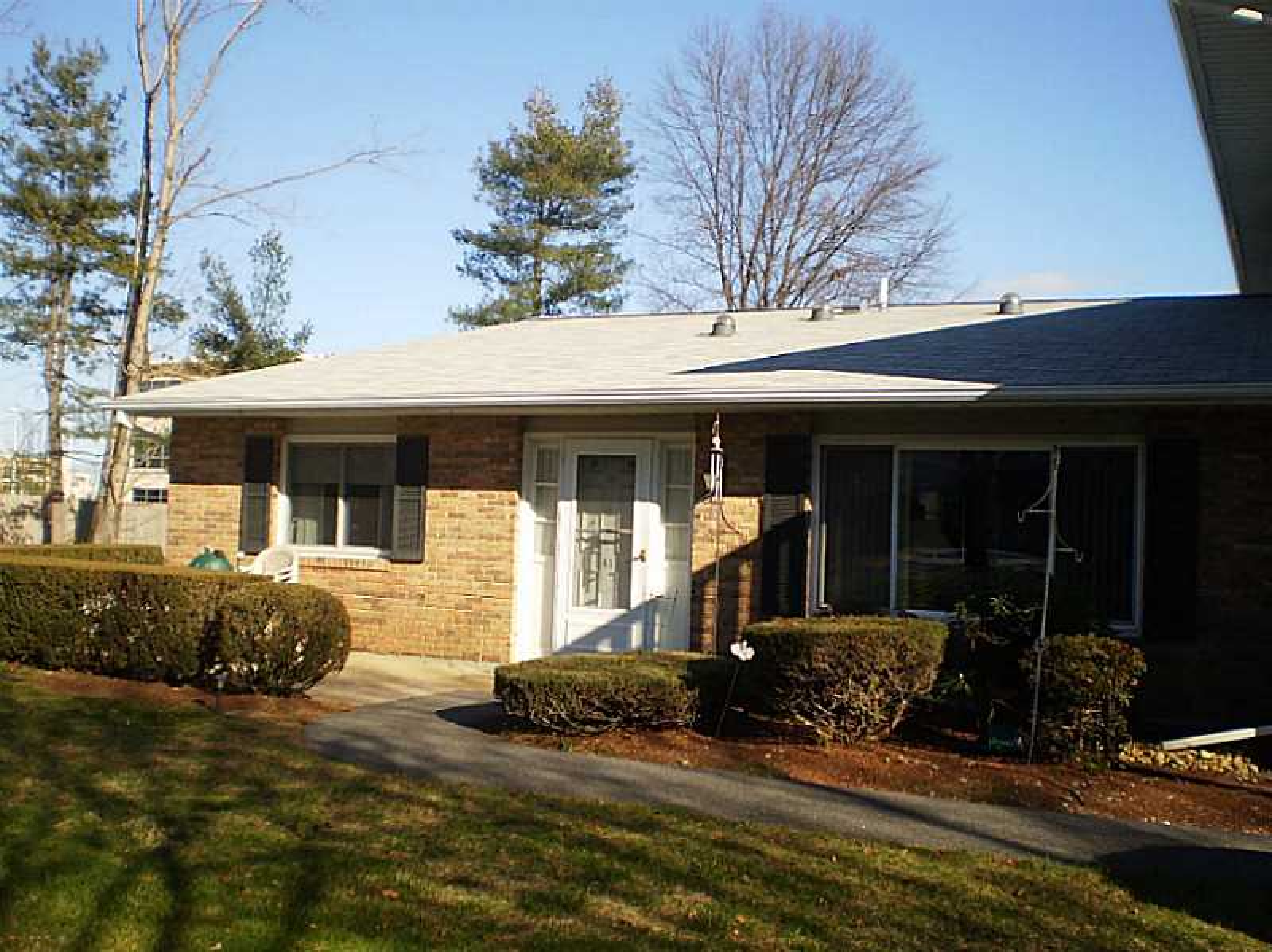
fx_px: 1322
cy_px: 476
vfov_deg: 39.6
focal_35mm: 36
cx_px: 636
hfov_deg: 51.4
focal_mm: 6.3
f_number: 3.1
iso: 64
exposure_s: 1/800
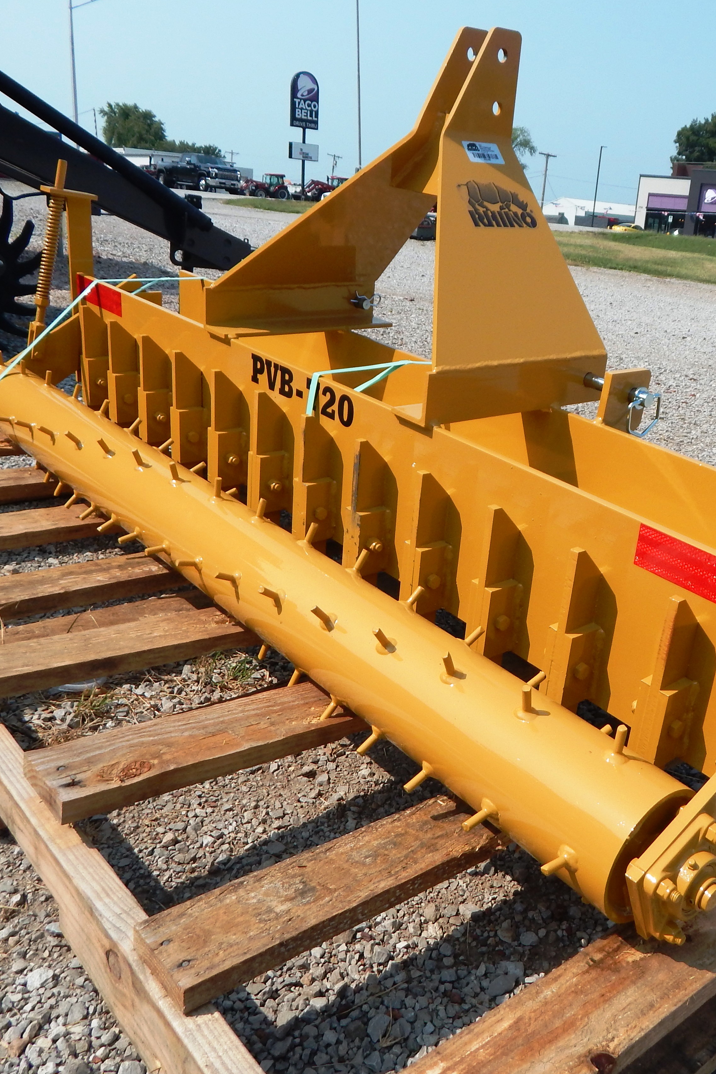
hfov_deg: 41.7
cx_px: 484
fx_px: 925
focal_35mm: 31
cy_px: 544
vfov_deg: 60.3
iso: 125
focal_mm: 4
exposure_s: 1/640
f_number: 6
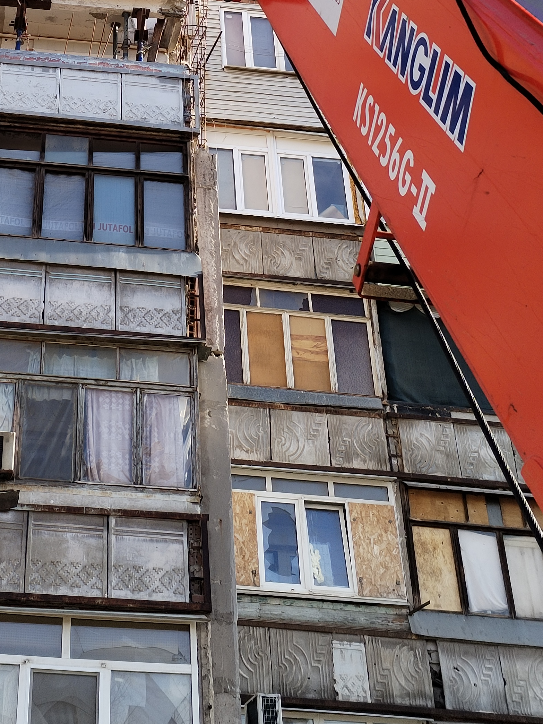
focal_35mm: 64
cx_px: 77
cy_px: 31
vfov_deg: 28.7
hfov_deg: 22.5
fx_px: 1339
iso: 100
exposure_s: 1/536
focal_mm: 4.75
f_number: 1.8
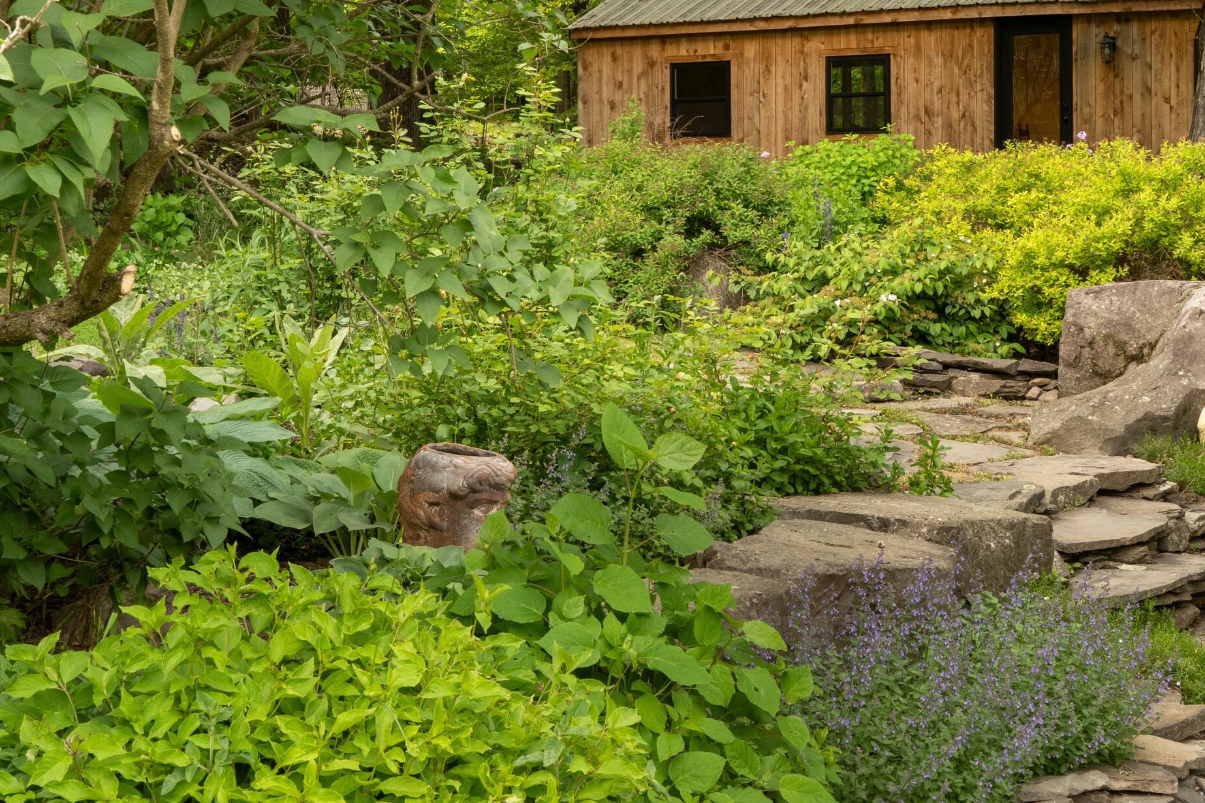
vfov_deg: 20.8
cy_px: 246
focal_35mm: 65
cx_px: 680
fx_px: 2176
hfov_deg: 30.9
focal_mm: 40
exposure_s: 1/20
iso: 640
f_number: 16
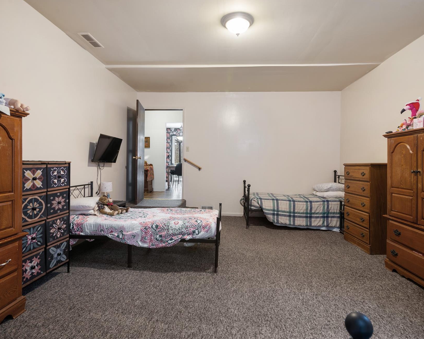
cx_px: 222
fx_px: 251
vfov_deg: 68.1
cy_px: 175
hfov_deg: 80.3
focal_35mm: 20
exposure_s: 1/3
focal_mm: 17
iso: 320
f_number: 9
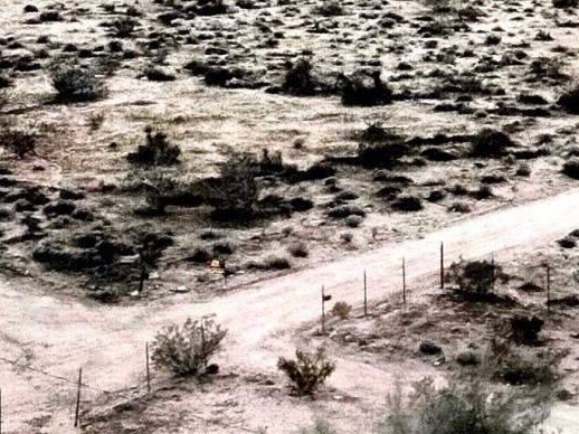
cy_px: 58
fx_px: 2324
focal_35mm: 139
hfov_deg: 13.8
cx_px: 708
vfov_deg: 10.6
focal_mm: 4.39
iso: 110
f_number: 2.8
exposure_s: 1/320
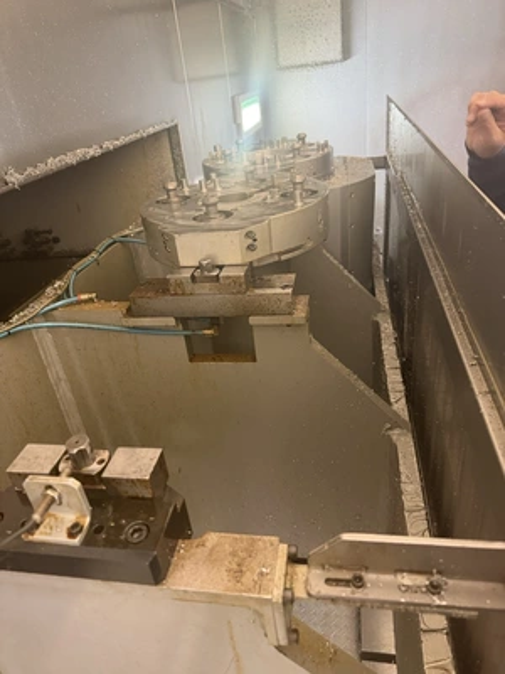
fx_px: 467
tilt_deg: -28.7
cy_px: 337
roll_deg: +6.7
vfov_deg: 71.6
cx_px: 252
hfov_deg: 56.8
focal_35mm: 24
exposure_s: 1/60
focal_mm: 6.76
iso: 500
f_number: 1.78
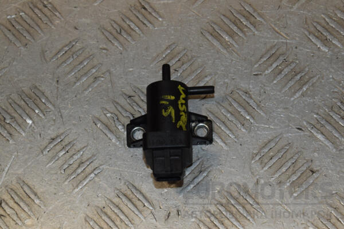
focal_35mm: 105
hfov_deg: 19.5
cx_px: 172
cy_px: 114
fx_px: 1003
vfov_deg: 13.0
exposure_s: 1/200
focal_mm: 70
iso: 800
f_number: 11
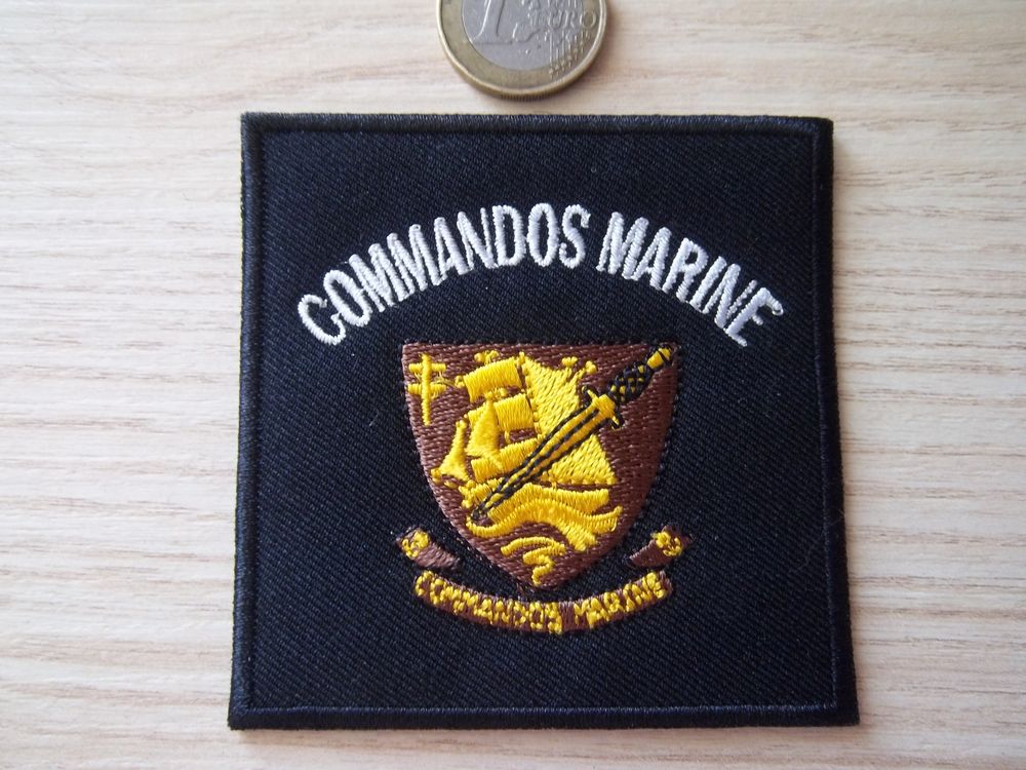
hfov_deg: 63.4
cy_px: 385
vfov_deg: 49.7
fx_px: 830
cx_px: 513
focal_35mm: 28
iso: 160
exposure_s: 1/13
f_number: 3.5
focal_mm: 5.05
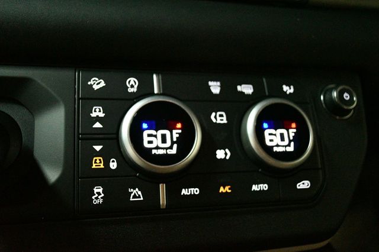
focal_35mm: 33
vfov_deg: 39.9
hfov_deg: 57.2
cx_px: 190
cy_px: 126
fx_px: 347
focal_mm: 22
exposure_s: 1/60
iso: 11400
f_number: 4
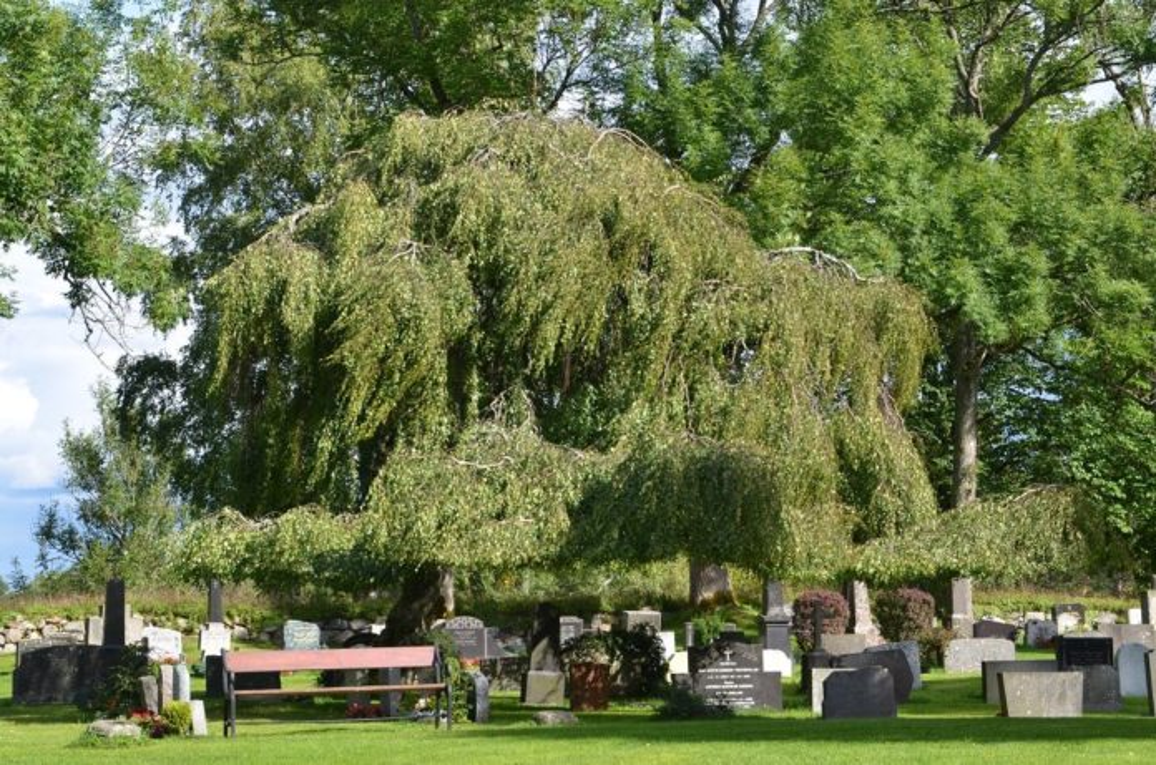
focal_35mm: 87
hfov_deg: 23.4
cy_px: 382
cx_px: 578
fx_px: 2788
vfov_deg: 15.6
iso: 200
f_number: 8
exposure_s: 1/250
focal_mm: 58
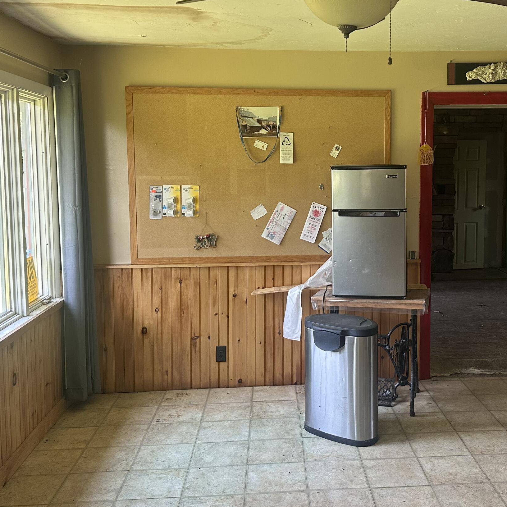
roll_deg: -0.1
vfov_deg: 42.7
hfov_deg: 42.4
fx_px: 646
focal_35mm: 39
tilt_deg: -4.5
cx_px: 331
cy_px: 220
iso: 160
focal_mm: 6.86
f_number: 1.78
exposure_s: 1/121
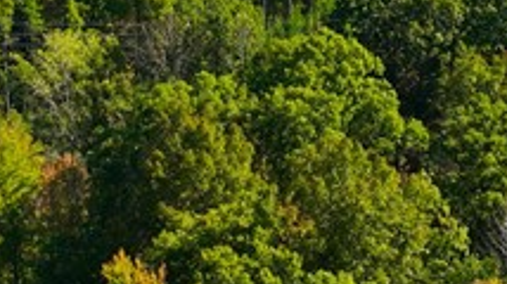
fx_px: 1679
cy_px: -44
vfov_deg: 9.6
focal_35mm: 125
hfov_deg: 17.0
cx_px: 429
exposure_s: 1/240
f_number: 2.8
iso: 130
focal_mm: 12.29
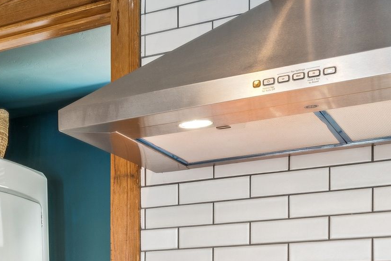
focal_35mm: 72
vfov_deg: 17.8
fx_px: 779
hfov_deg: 25.5
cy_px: 339
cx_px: -69
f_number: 13
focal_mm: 16.4
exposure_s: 1.6
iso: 100
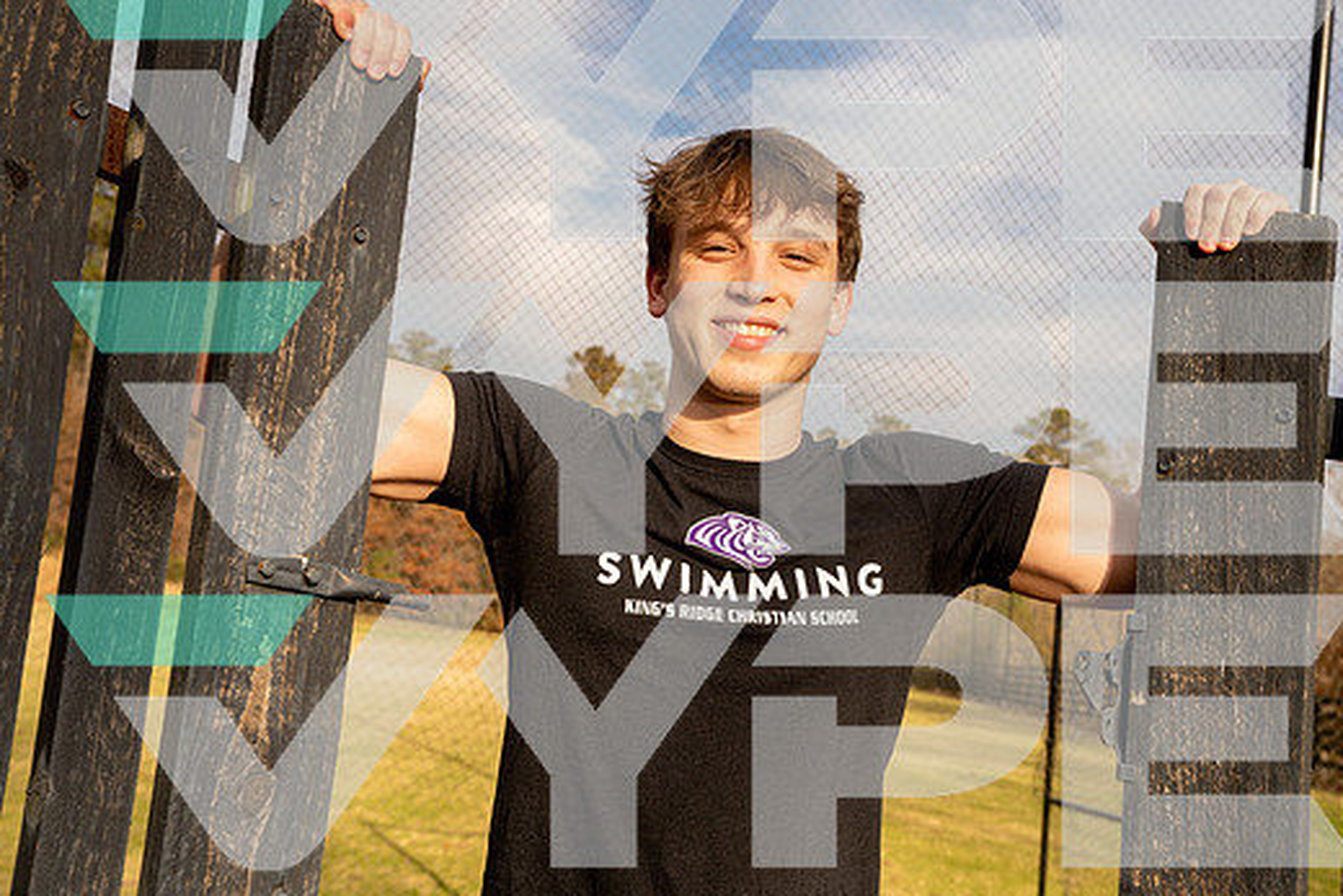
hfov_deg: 41.1
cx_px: 710
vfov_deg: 28.1
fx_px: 1791
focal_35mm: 48
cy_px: 420
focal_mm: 43
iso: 125
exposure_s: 1/250
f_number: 8
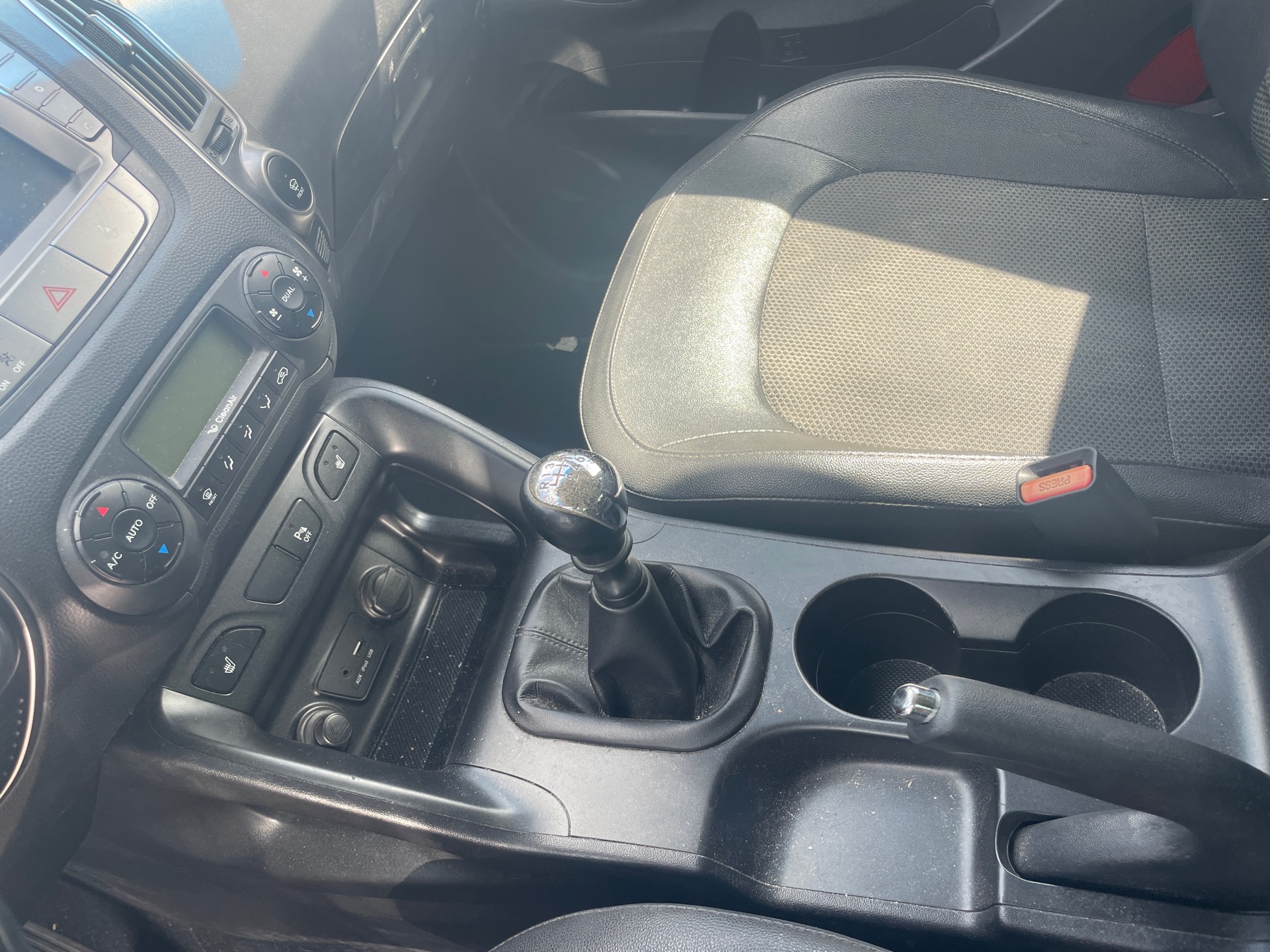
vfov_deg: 53.1
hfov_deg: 67.3
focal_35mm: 26
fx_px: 954
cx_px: 635
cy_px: 476
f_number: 1.6
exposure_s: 1/163
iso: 32
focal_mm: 4.2
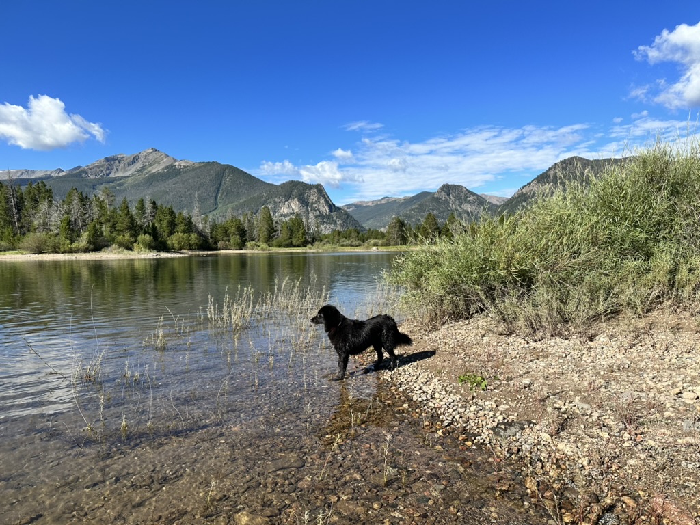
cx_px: 350
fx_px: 485
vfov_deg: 56.8
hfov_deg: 71.6
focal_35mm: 24
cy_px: 262
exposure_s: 1/3861
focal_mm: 6.86
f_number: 1.78
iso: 80
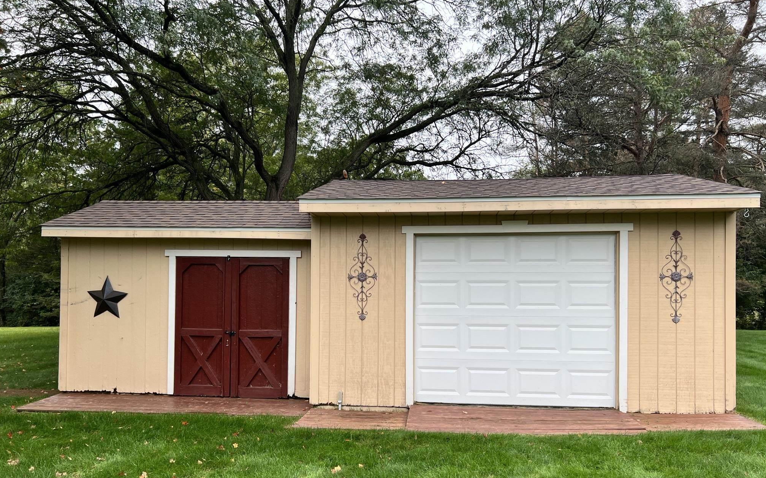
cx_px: 386
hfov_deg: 66.5
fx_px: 585
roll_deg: -0.7
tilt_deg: +0.4
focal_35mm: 28
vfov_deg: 44.3
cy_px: 289
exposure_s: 1/547
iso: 50
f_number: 1.5
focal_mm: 5.7
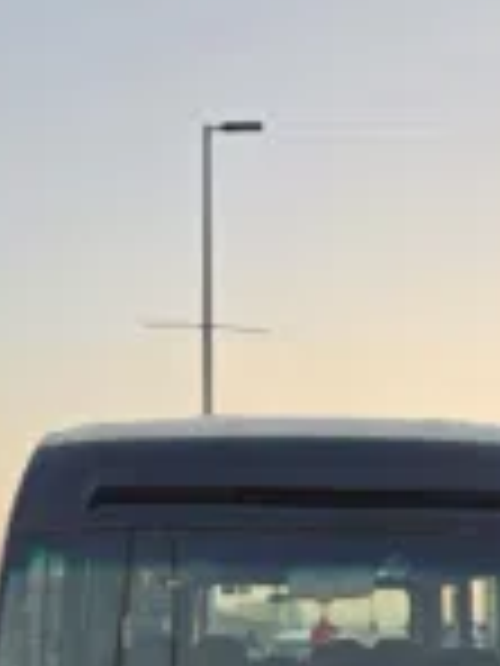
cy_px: 702
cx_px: 252
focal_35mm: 62
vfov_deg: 28.7
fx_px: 1194
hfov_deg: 23.7
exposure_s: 1/180
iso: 32
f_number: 1.7
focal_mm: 6.3
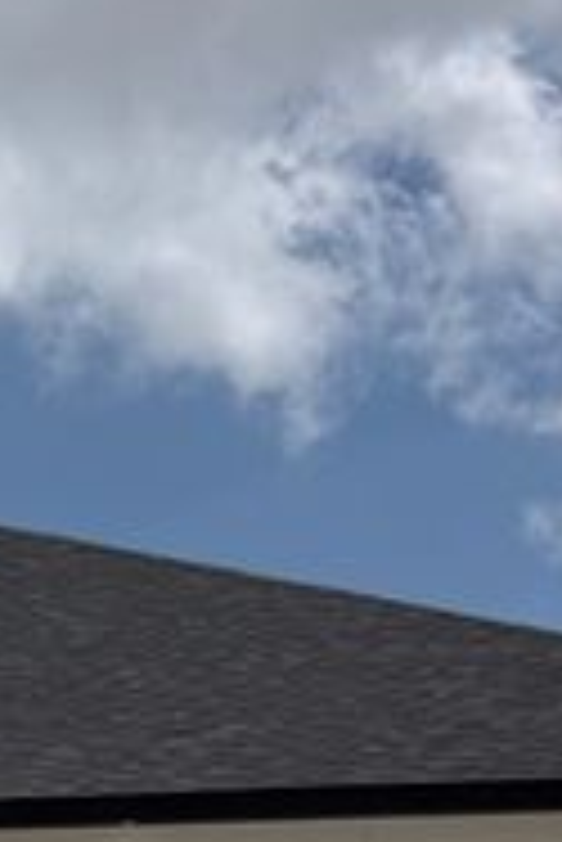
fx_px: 2080
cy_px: 1299
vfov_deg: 19.6
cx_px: -211
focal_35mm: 89
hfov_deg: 14.6
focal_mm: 6.76
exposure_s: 1/17544
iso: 80
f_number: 1.78
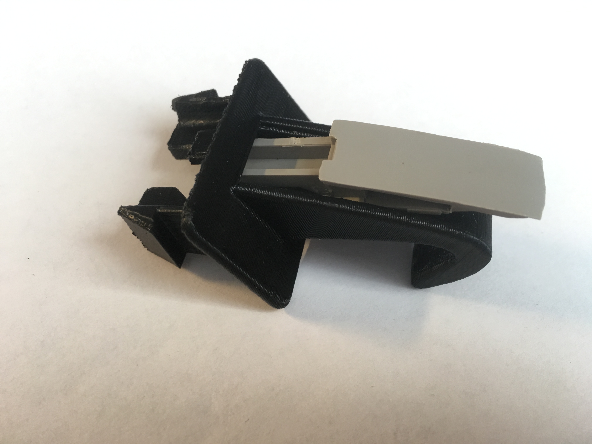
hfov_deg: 61.7
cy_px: 222
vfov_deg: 48.2
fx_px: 496
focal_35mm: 29
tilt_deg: -51.3
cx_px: 296
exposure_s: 1/33
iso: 125
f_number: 2.2
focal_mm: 4.15
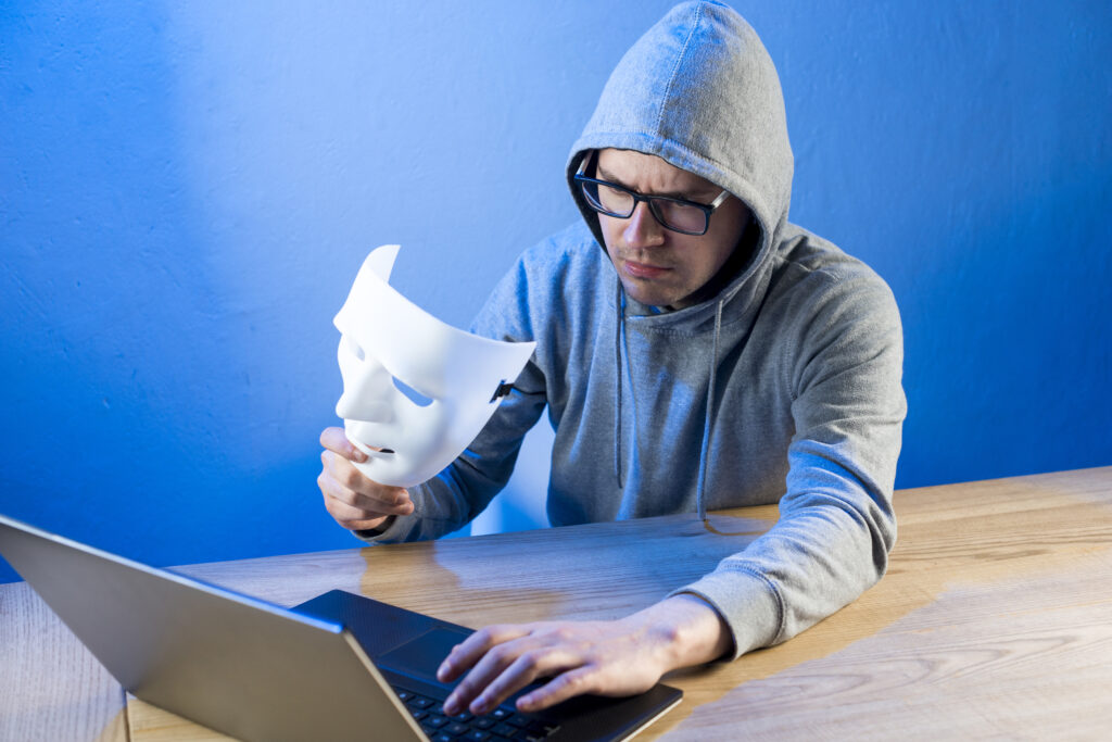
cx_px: 556
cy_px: 371
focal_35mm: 50
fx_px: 1545
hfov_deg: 39.6
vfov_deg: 27.0
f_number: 4.5
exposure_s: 1/60
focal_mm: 50
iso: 250
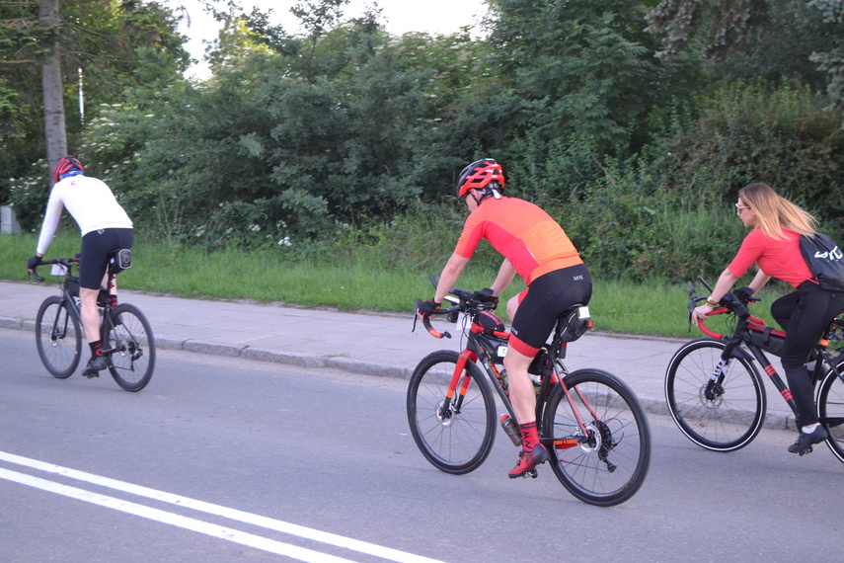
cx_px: 422
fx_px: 1407
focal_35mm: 60
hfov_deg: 33.4
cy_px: 282
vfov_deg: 22.6
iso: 2200
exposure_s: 1/500
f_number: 5.3
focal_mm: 40
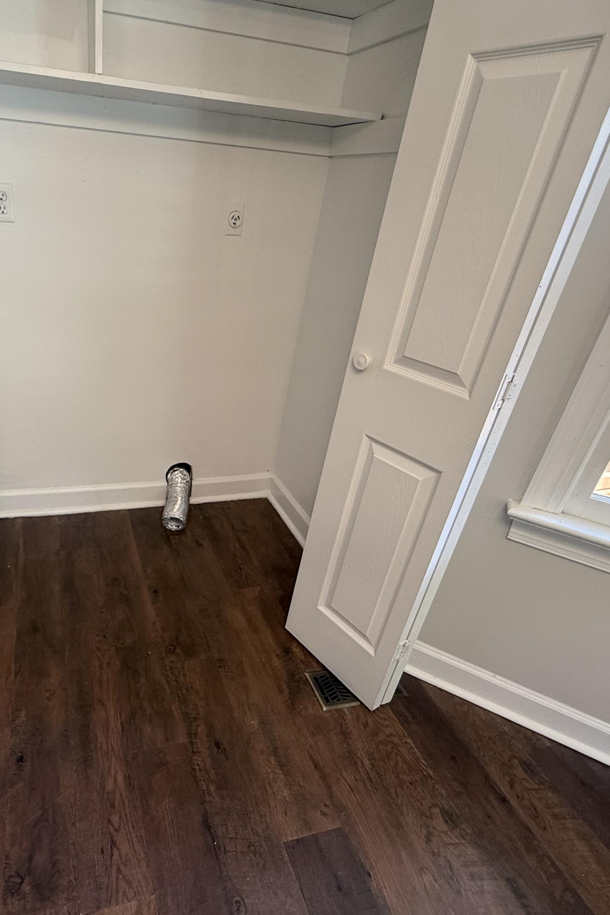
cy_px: 461
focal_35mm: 20
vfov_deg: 84.0
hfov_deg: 60.1
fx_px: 508
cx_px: 191
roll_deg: -4.6
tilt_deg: -27.6
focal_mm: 2.22
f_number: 2.2
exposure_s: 1/30
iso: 80
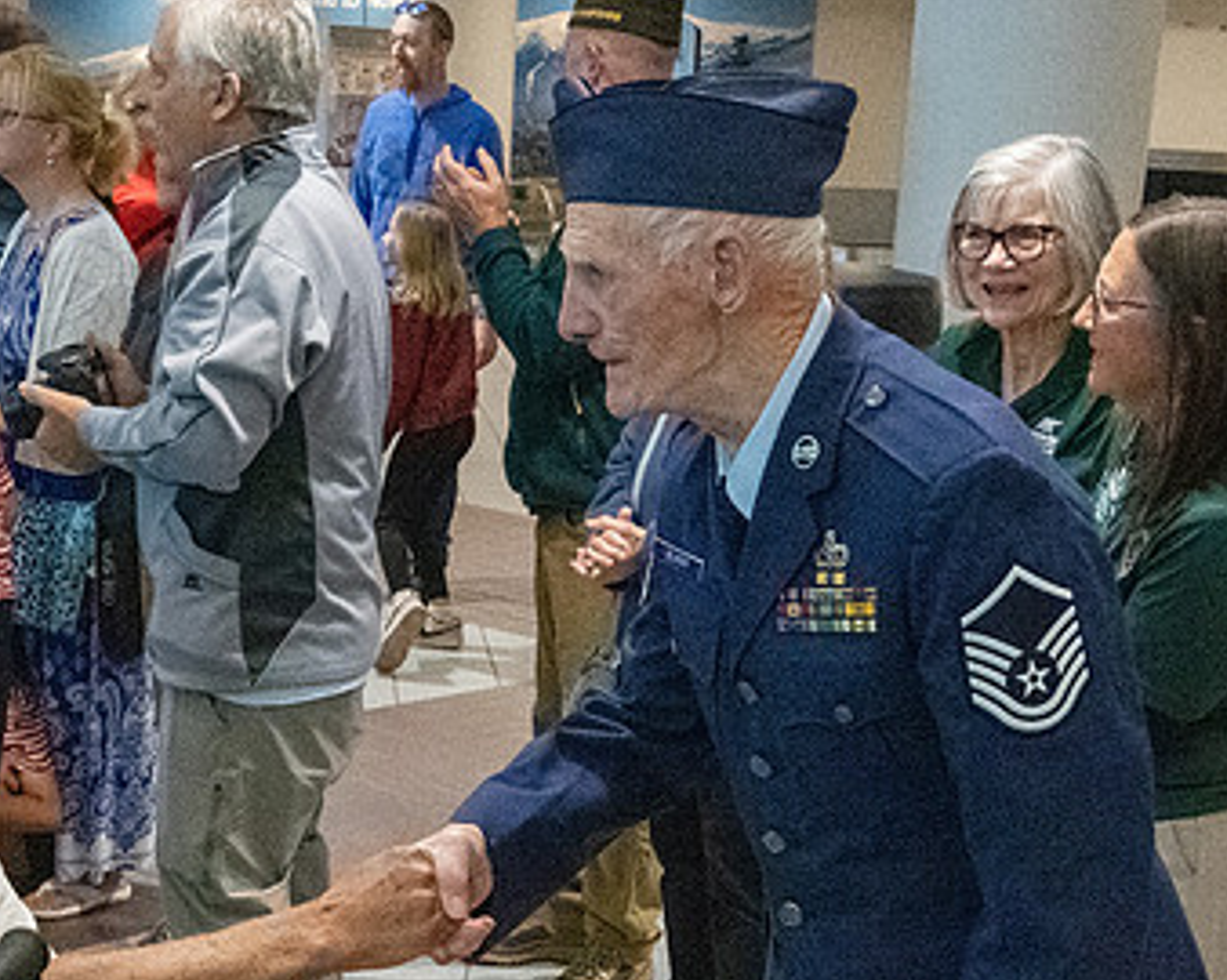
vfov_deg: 21.6
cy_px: 901
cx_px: 459
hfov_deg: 27.4
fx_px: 2504
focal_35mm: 69
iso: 20000
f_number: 7.1
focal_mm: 24
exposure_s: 1/400
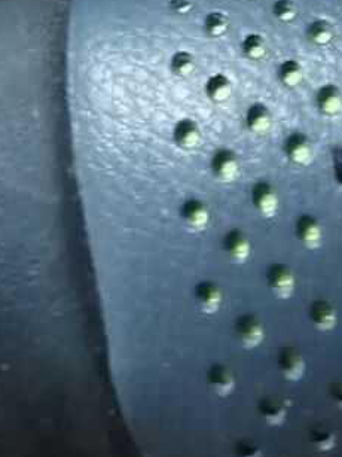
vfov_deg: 16.2
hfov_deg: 13.1
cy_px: -197
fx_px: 1490
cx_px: 213
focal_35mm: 113
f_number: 1.8
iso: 320
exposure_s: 1/25
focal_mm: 3.6
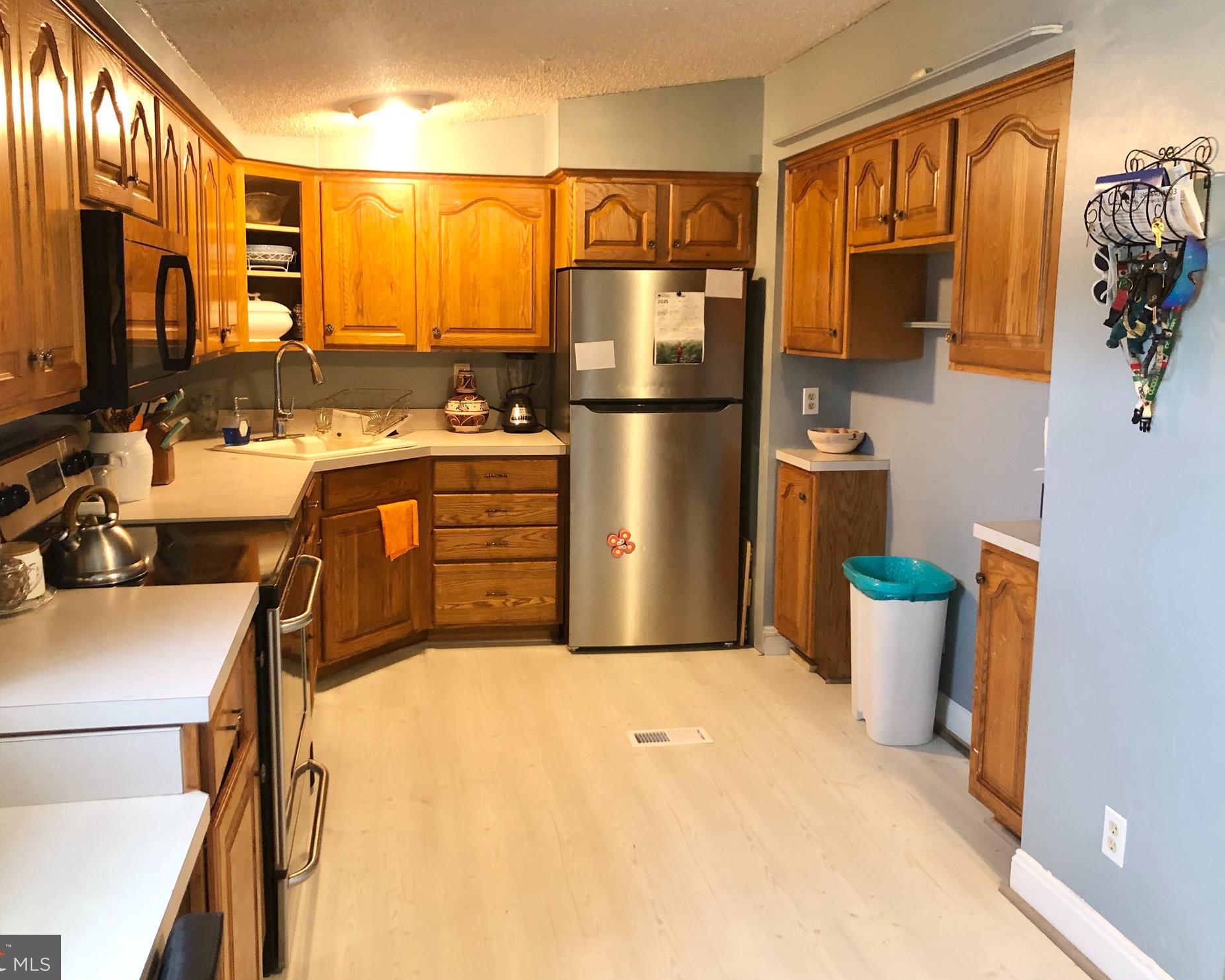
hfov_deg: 58.7
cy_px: 484
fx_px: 1088
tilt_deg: -10.9
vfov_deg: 48.5
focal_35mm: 30
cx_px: 569
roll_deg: +0.2
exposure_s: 1/15
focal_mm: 3.99
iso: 80
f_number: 1.8
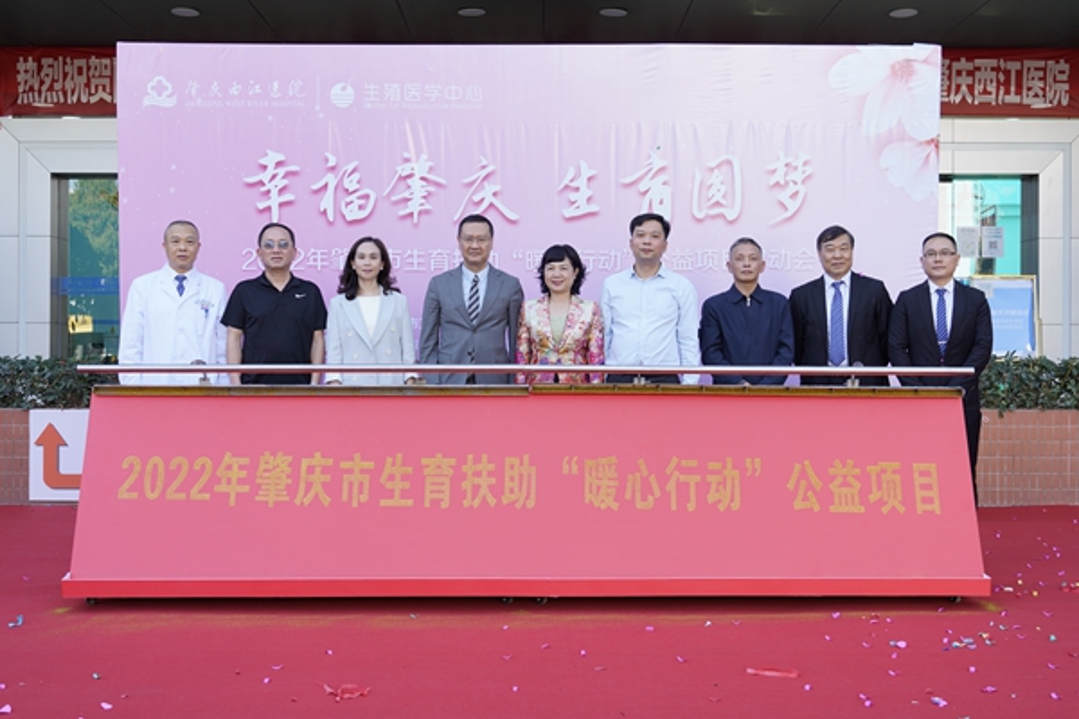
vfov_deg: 28.6
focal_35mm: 47
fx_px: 1409
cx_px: 540
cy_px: 360
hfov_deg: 41.9
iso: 100
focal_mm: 47
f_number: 5.6
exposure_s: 1/80
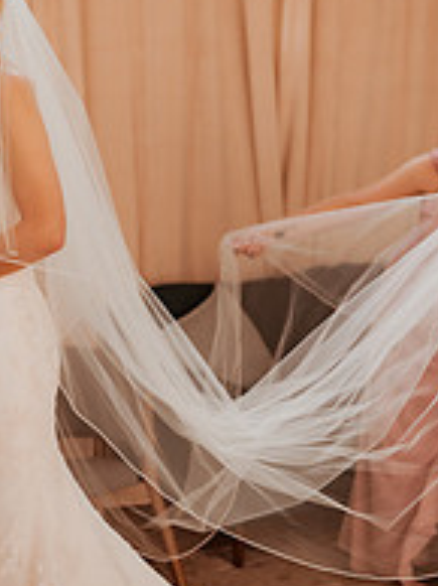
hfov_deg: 18.8
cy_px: 296
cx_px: 180
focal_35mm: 78
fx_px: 1319
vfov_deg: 25.1
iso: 320
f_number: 1.8
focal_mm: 35
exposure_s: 1/800
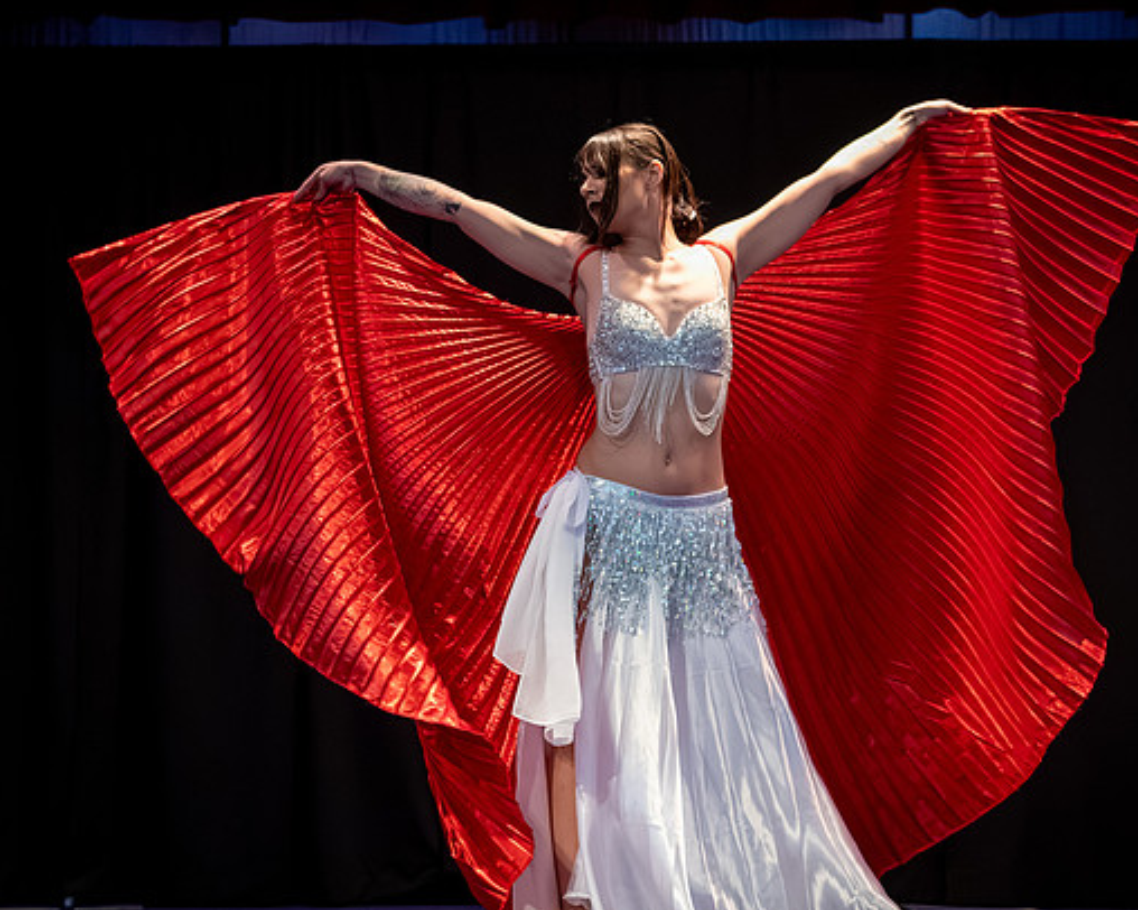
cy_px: 450
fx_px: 2895
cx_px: 493
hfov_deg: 22.2
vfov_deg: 17.9
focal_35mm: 86
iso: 12800
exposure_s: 1/400
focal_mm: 52
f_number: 4
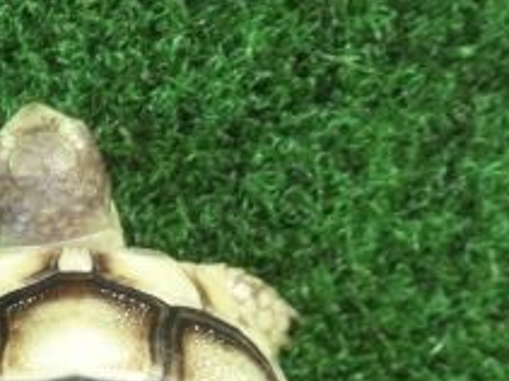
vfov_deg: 16.0
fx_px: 1249
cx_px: 99
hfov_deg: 22.7
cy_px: 559
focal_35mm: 85
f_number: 3
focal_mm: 5
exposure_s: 1/60
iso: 640
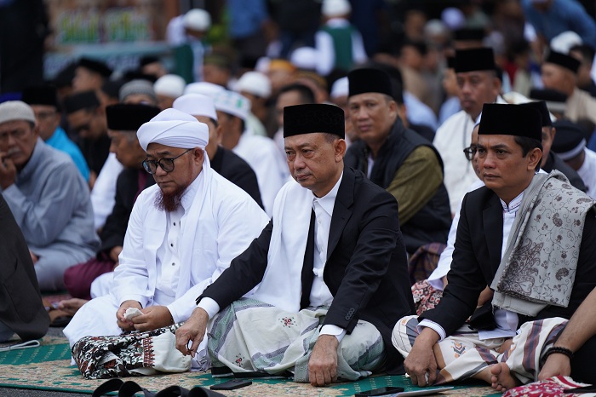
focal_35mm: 200
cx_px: 298
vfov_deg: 6.9
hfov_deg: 10.3
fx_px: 3309
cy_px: 198
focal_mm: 200
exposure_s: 1/1250
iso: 500
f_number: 2.8
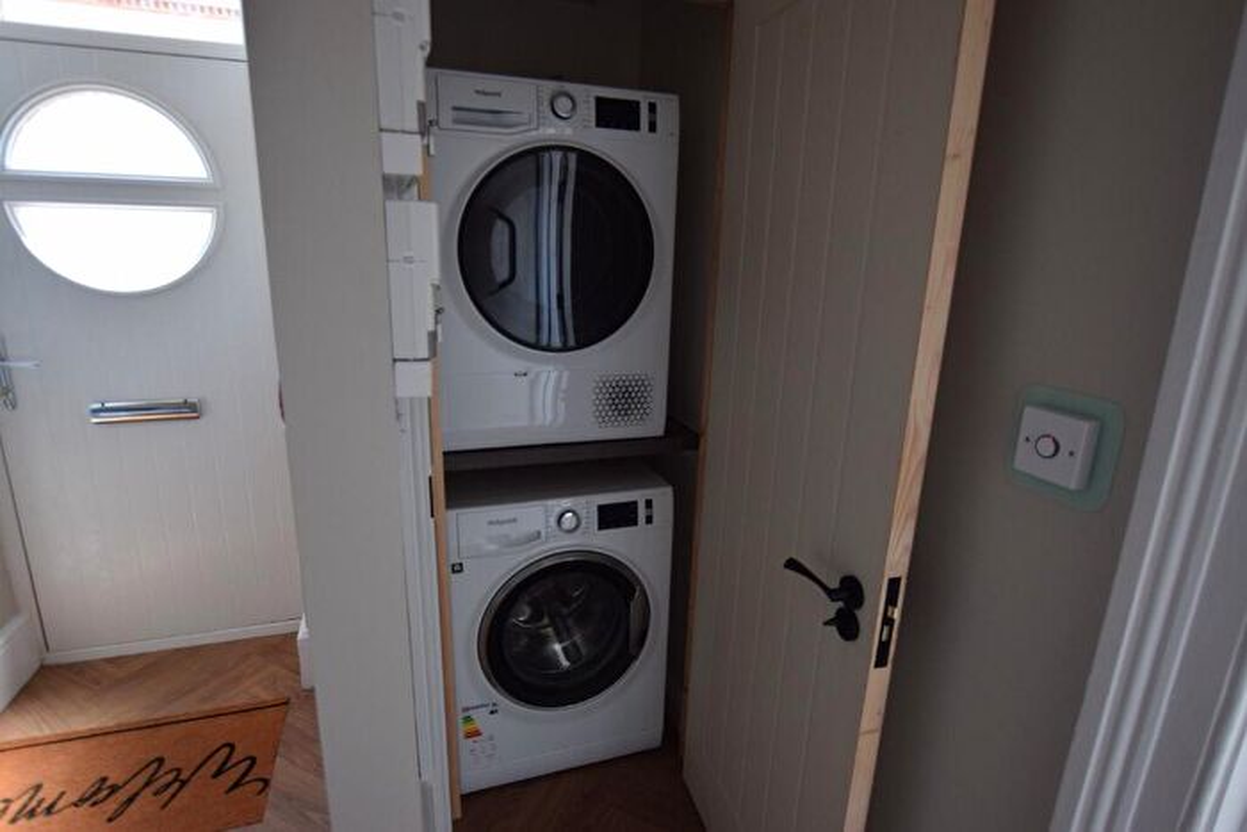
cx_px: 624
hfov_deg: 90.0
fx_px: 624
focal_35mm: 18
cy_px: 416
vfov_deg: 67.4
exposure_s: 1/60
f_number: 4
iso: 400
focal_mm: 12
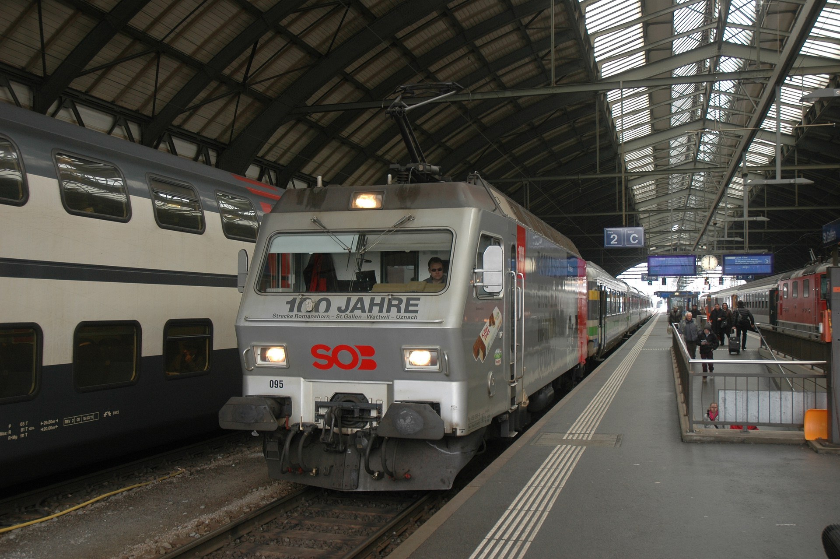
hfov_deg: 51.3
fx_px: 874
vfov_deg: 35.4
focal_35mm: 38
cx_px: 420
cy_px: 280
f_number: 3.8
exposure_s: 1/60
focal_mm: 25
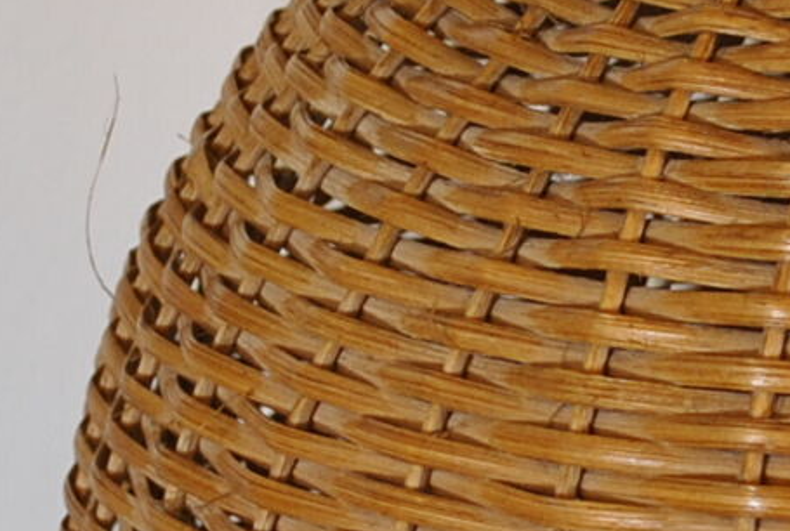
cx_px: 502
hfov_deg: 9.0
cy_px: 333
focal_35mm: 229
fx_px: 5039
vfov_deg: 6.0
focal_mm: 24
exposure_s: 1/80
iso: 200
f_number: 4.5
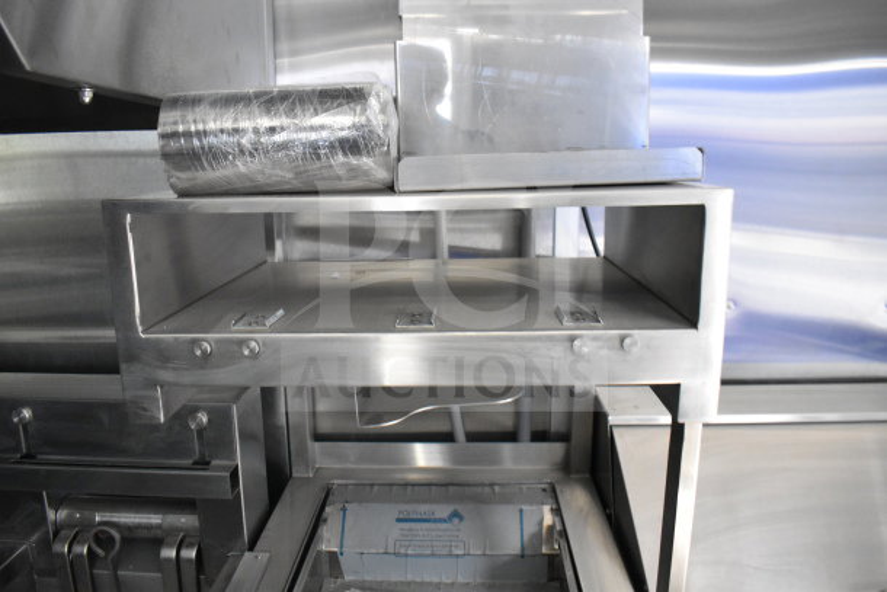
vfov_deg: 43.6
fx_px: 739
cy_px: 296
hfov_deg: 61.9
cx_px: 444
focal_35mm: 30
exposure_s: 1/30
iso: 4500
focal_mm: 20
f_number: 3.5
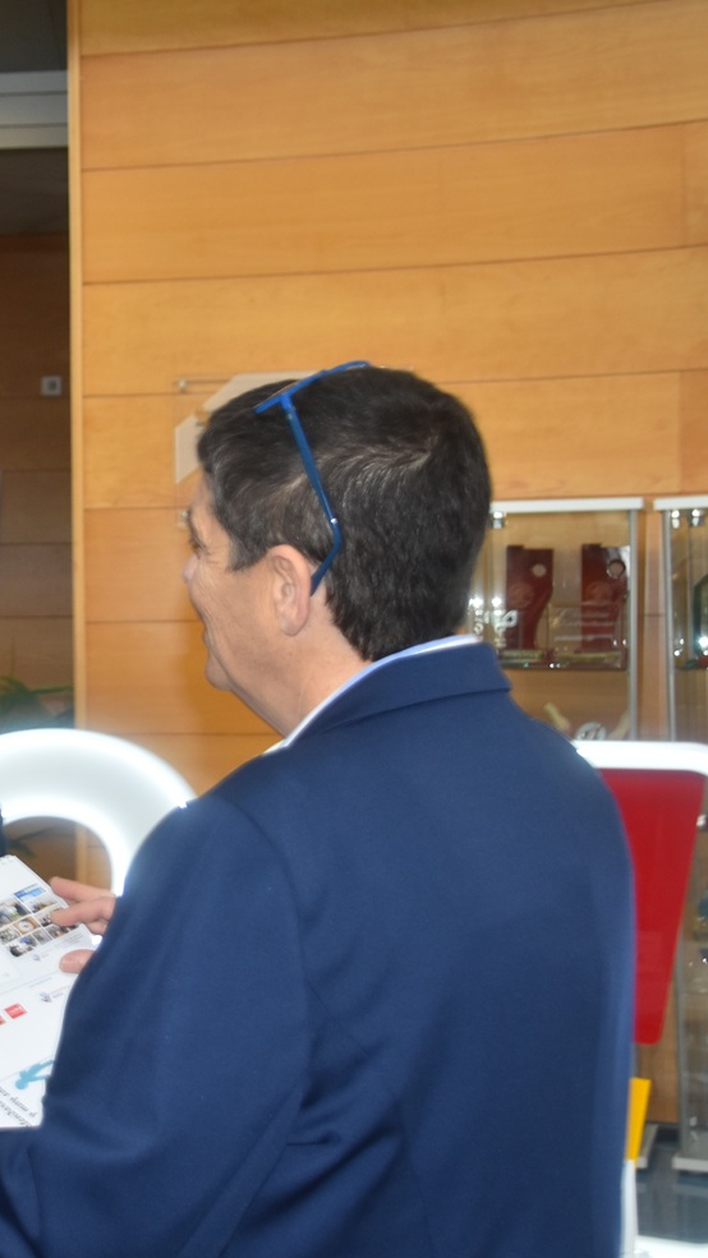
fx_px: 1996
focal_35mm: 60
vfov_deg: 35.0
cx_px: -176
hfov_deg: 18.8
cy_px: 633
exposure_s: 1/60
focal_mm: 25
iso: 450
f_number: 4
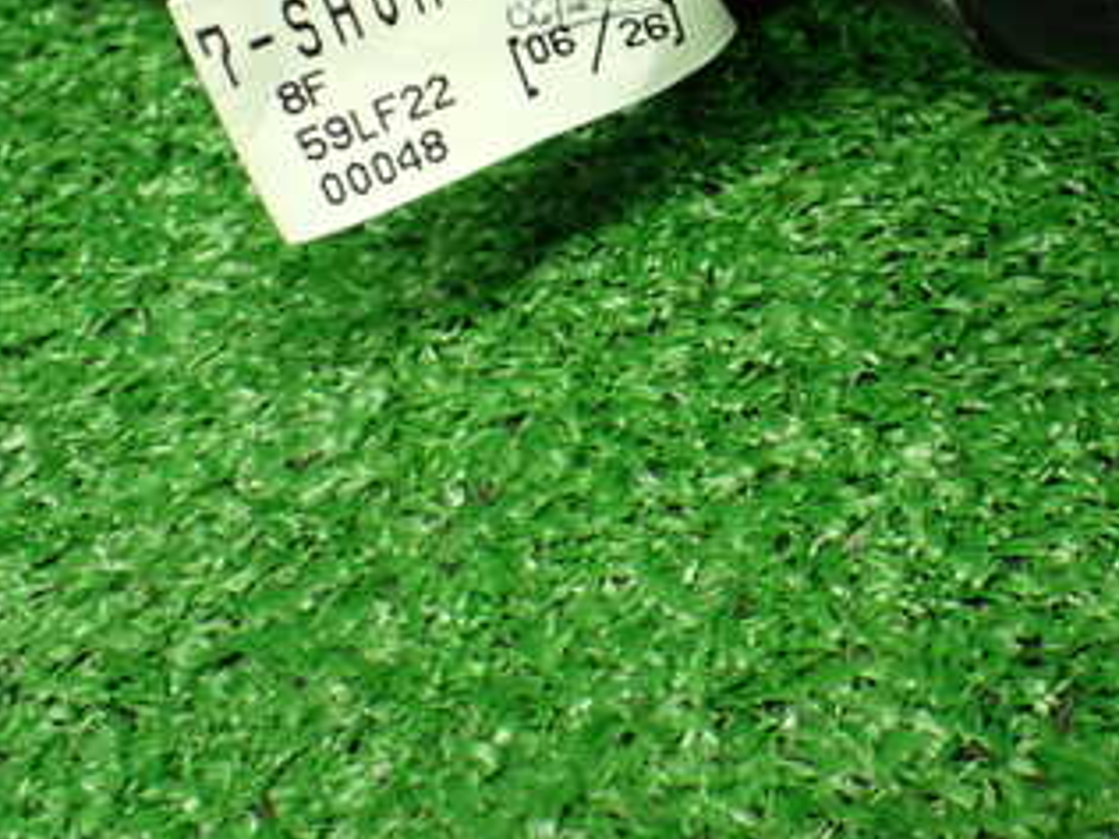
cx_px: 917
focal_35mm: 57
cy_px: 85
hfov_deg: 32.7
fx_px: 1843
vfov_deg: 24.9
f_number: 2.3
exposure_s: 1/100
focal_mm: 5.4
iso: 800
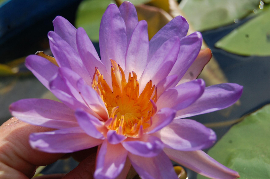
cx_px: 135
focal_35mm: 63
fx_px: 472
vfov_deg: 21.5
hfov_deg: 31.9
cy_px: 90
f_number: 9
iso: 200
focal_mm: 42
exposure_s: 1/320
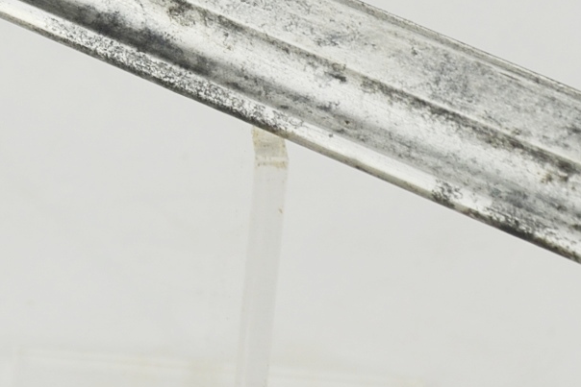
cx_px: -47
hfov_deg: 7.0
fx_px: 4730
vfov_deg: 4.7
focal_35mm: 293
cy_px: -140
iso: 200
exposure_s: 1/160
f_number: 6.3
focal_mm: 48
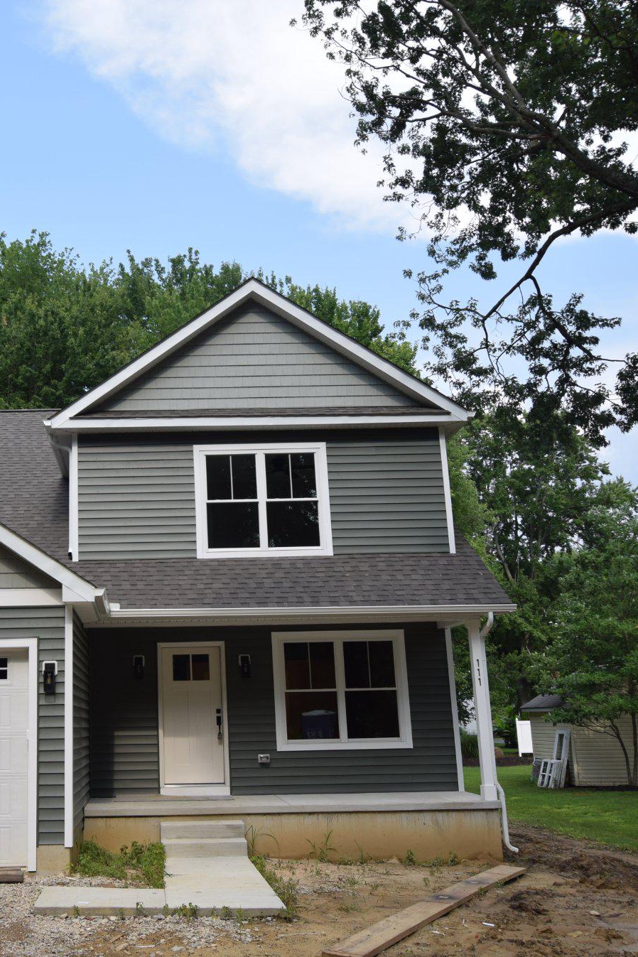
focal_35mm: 39
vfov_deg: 49.8
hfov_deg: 33.5
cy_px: 479
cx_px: 134
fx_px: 1030
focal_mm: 17
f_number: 5
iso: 100
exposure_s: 1/250
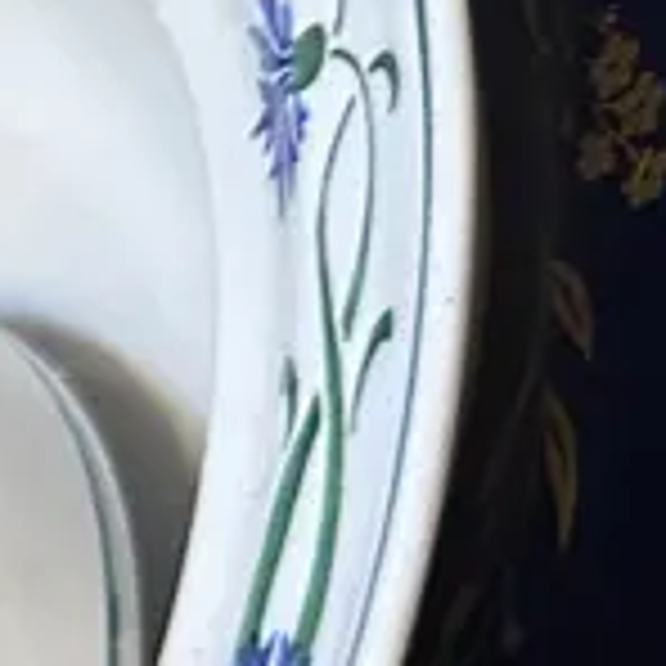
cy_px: 1026
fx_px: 3200
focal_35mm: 147
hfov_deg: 8.9
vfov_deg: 11.4
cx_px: -1539
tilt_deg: -46.3
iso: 500
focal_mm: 6.86
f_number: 1.78
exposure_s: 1/50
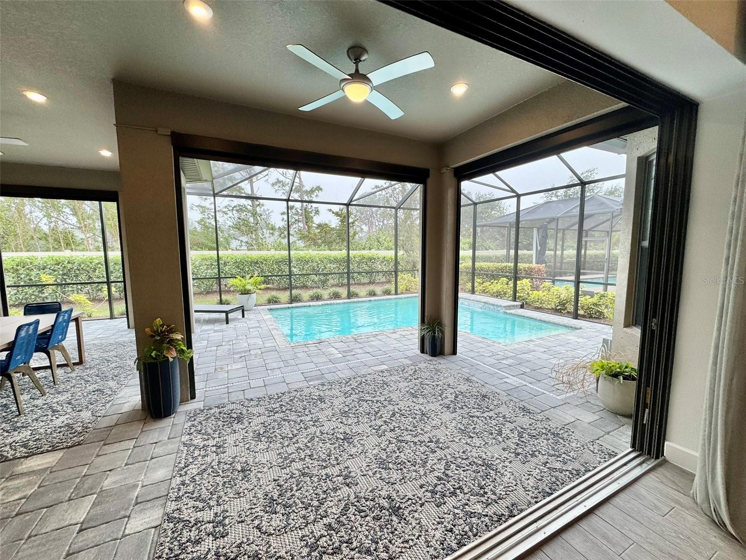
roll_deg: +0.0
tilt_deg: -6.2
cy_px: 280
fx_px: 302
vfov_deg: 85.7
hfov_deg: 102.1
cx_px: 373
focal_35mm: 14
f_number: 2.2
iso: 40
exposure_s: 1/170
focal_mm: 2.22
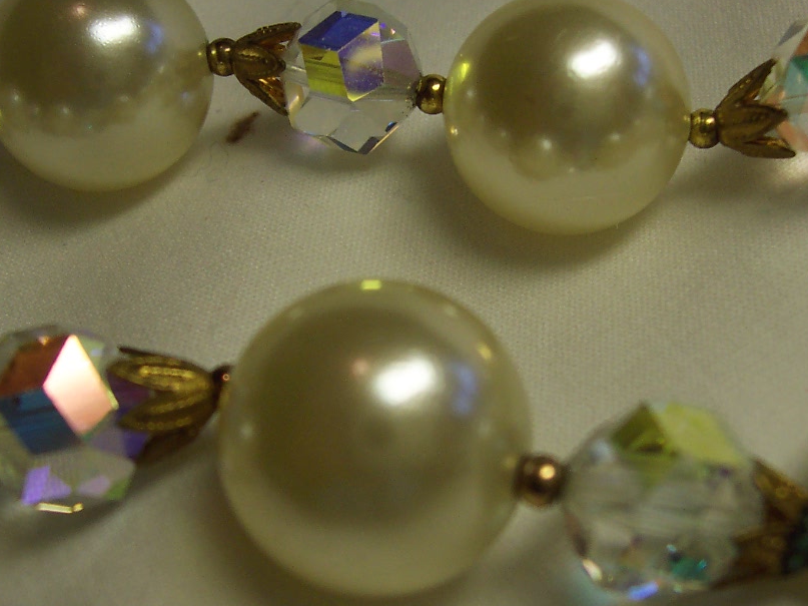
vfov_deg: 26.6
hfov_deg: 34.9
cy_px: 312
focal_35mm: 55
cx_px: 461
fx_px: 1284
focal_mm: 5.6
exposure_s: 1/250
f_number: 2.8
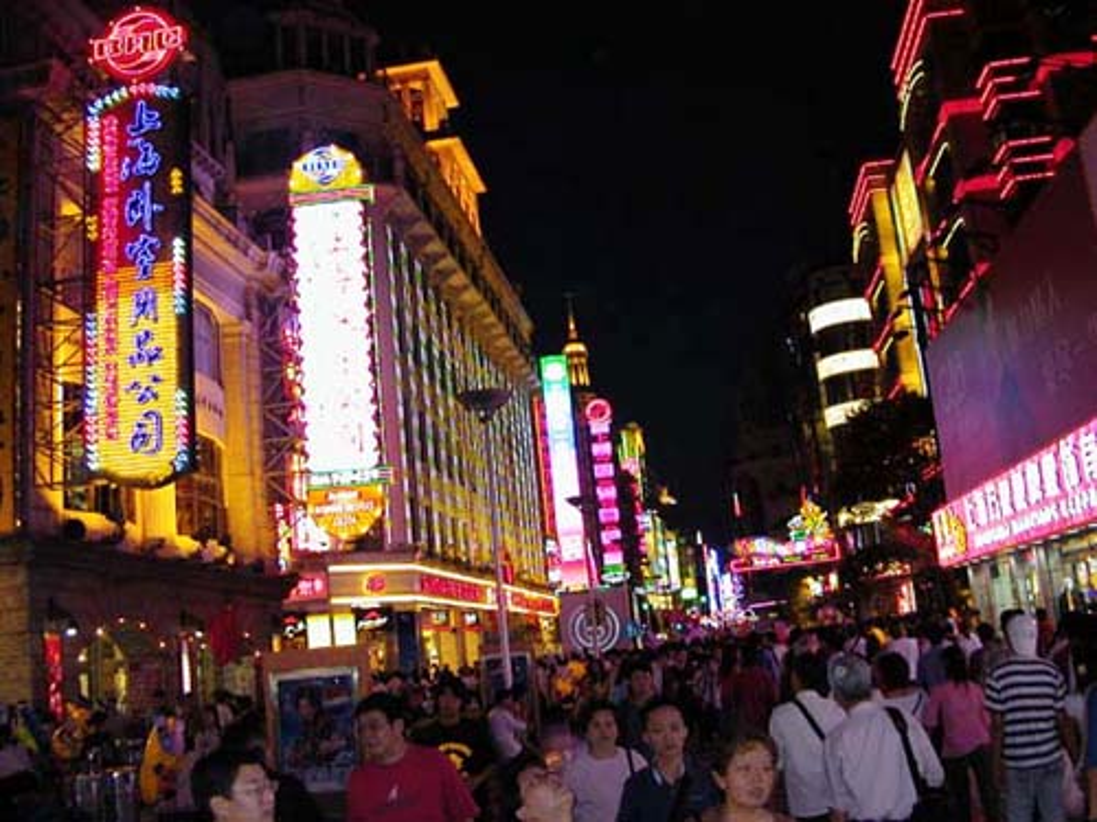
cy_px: 411
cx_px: 548
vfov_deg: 38.7
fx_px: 1173
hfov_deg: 50.1
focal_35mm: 37
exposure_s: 1/30
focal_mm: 5.6
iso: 158
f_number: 2.7
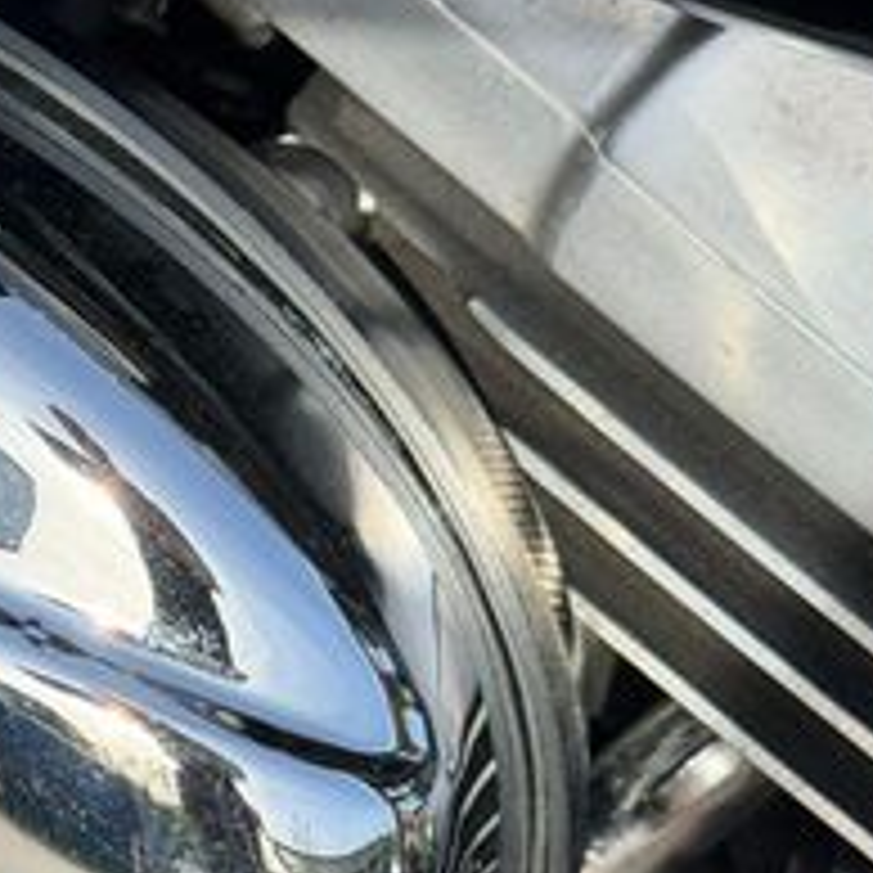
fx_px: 3995
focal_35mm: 140
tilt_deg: -41.6
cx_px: -428
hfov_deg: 11.9
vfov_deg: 12.3
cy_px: 882
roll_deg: -2.7
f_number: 1.78
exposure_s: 1/2762
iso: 100
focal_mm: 6.76
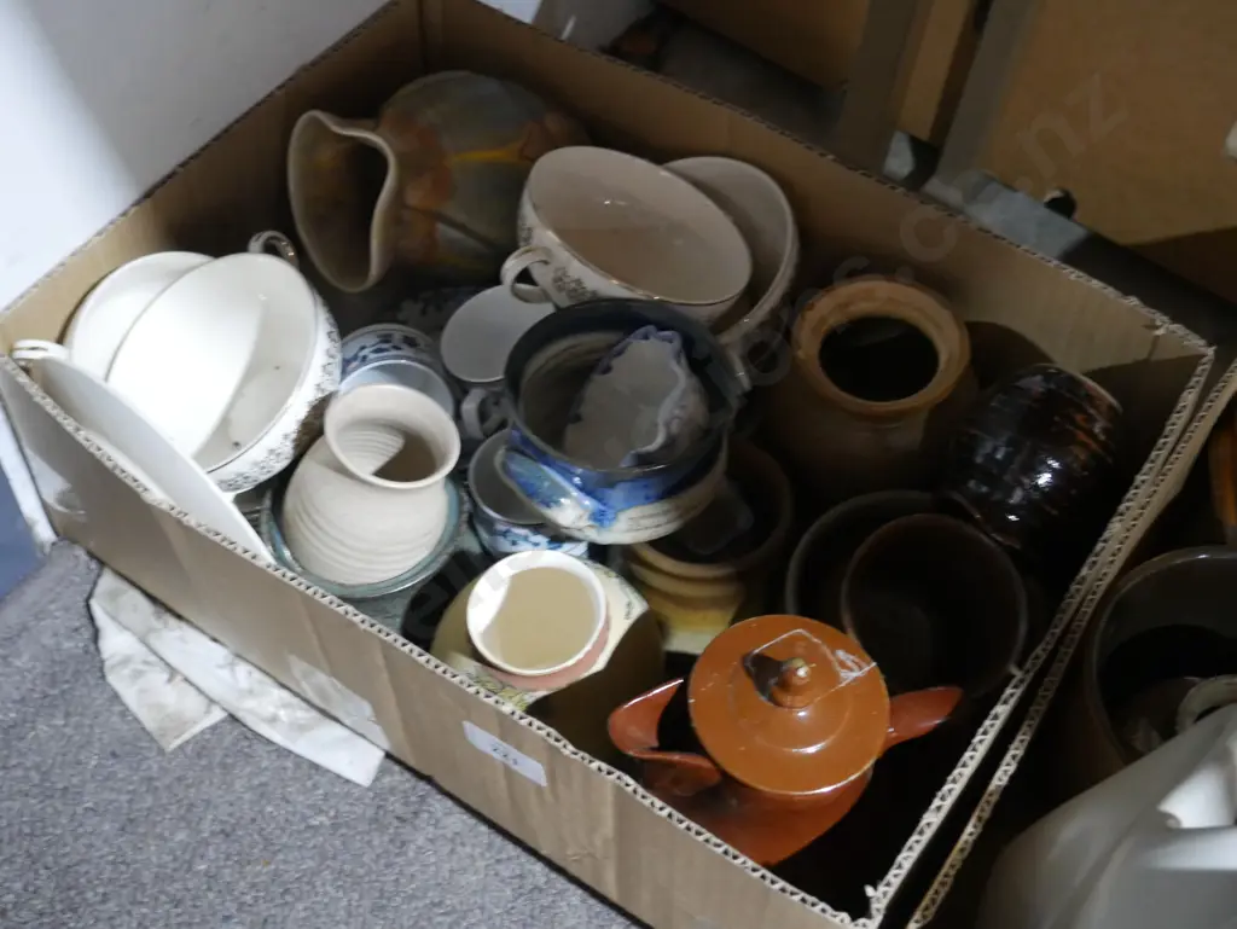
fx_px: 1573
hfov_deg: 42.9
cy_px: 464
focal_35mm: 44
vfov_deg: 32.9
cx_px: 618
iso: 2500
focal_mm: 22
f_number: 4.7
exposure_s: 1/60
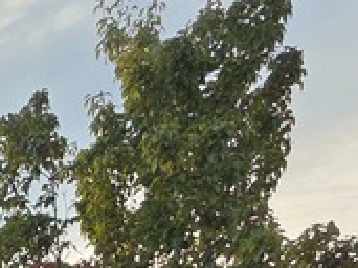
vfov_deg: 11.9
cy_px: 764
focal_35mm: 78
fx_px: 806
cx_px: -262
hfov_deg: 19.6
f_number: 1.9
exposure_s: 1/273
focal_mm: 2.2
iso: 40
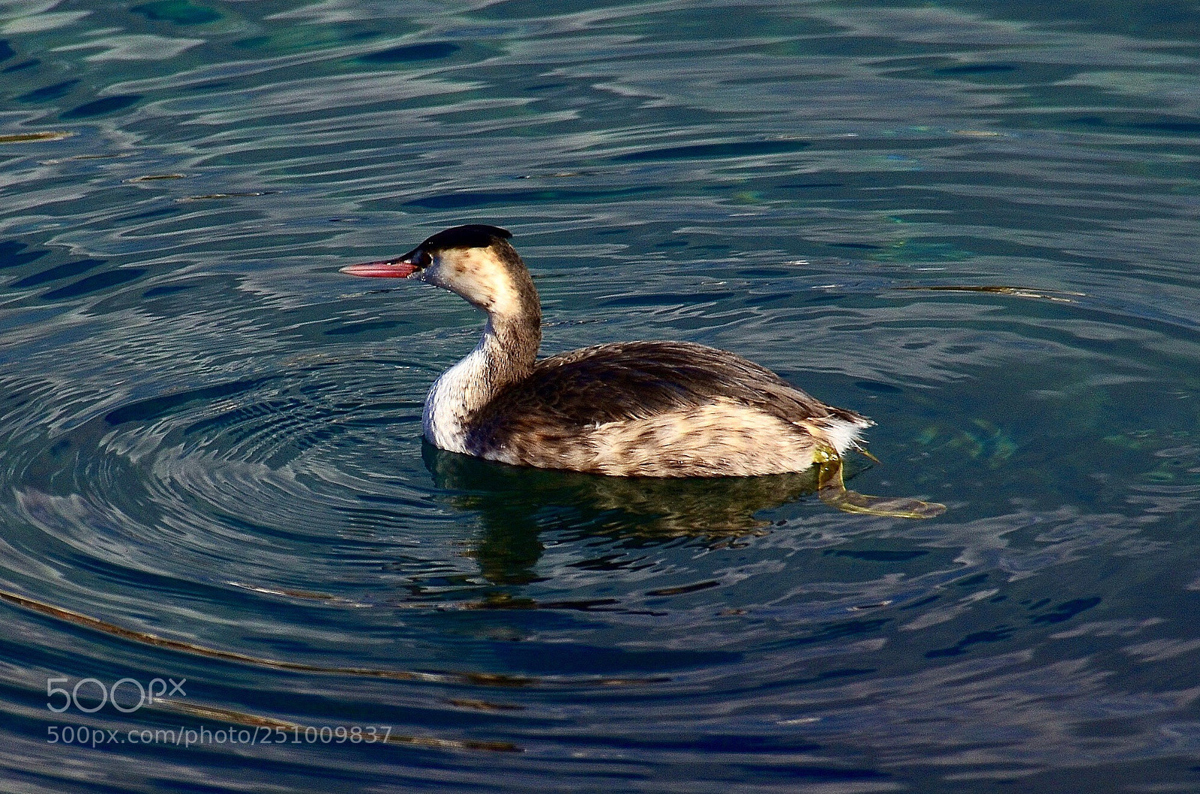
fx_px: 12471
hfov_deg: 5.5
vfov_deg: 3.6
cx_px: 600
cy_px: 397
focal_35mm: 375
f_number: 8
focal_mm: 250
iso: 250
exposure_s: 1/1000
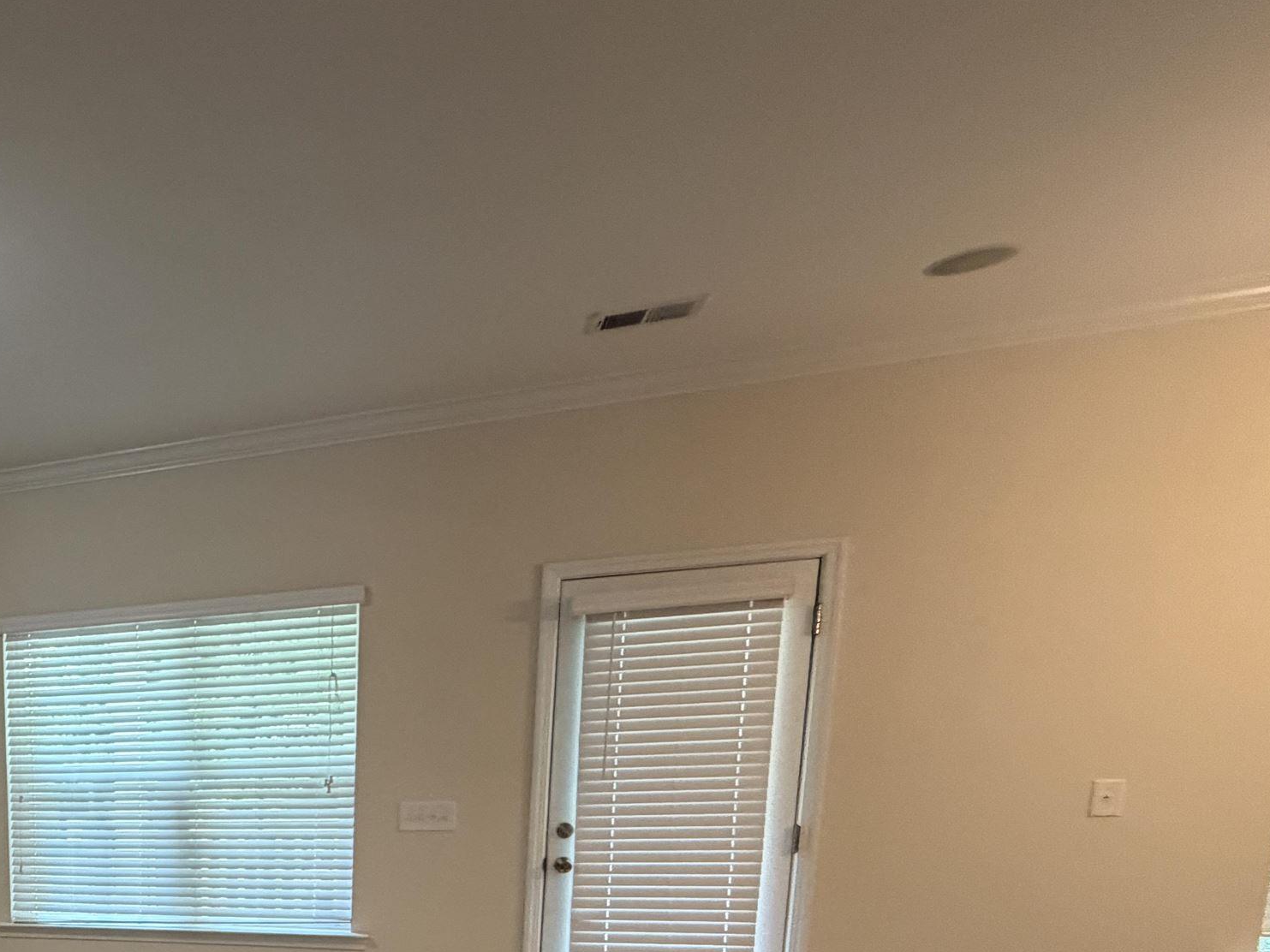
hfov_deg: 48.8
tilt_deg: -8.8
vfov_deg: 42.4
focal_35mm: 29
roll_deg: +3.4
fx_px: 1064
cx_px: -39
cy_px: 926
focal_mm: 2.22
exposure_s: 1/60
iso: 400
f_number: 2.2
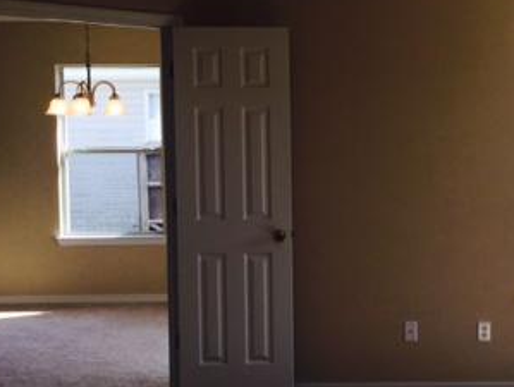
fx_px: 922
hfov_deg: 30.6
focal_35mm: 62
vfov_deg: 23.7
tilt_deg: -5.6
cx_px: 394
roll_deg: +0.8
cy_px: 198
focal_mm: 4.15
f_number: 2.2
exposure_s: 1/297
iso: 32
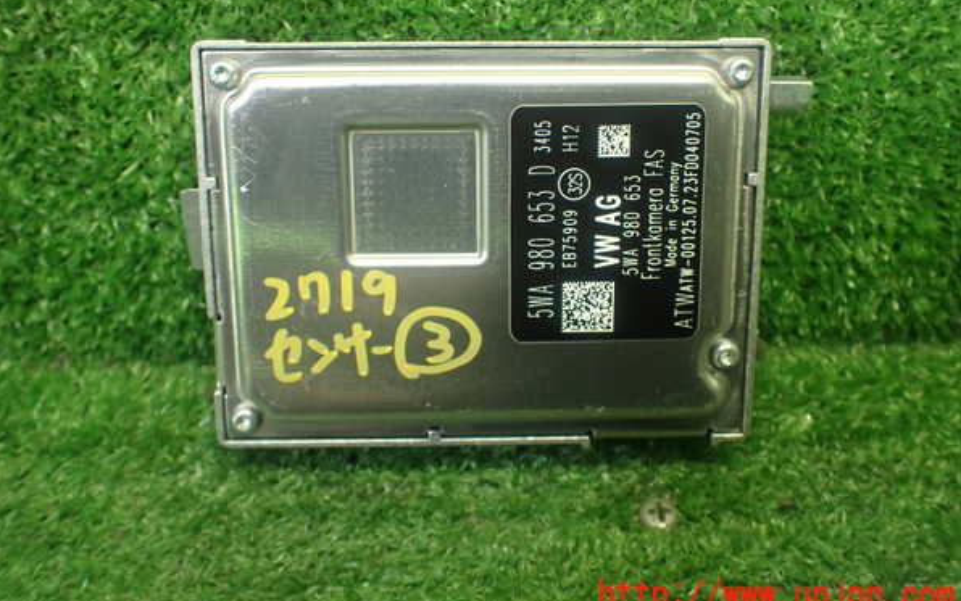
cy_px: 253
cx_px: 479
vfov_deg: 39.4
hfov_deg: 59.6
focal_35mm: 32
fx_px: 838
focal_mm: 5.4
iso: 500
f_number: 2.3
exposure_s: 1/125
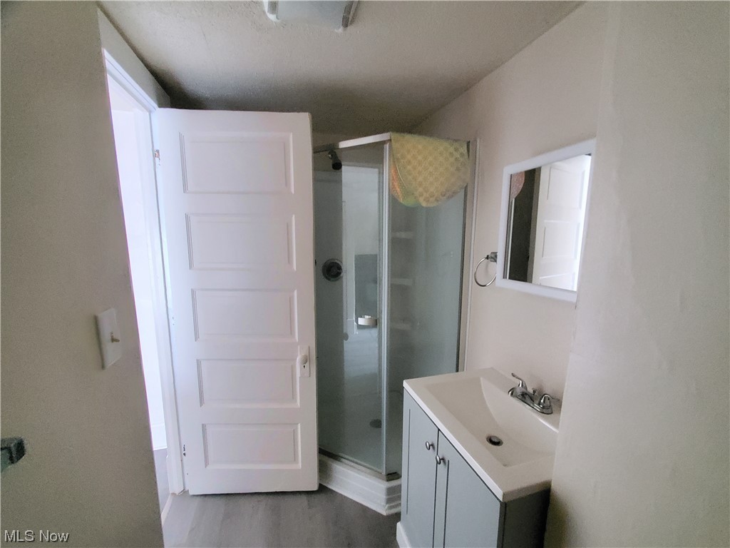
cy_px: 274
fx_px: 274
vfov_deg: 89.9
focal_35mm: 13
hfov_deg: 106.2
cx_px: 365
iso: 2000
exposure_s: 1/7
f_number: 2.2
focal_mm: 1.8
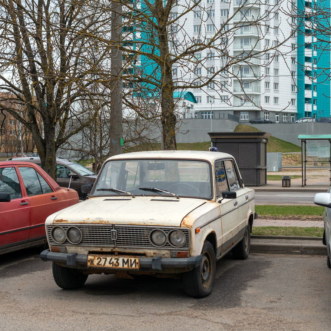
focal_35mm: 53
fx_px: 570
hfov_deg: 32.4
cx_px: 160
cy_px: 165
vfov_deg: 32.4
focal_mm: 27
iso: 280
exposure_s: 1/250
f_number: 5.6
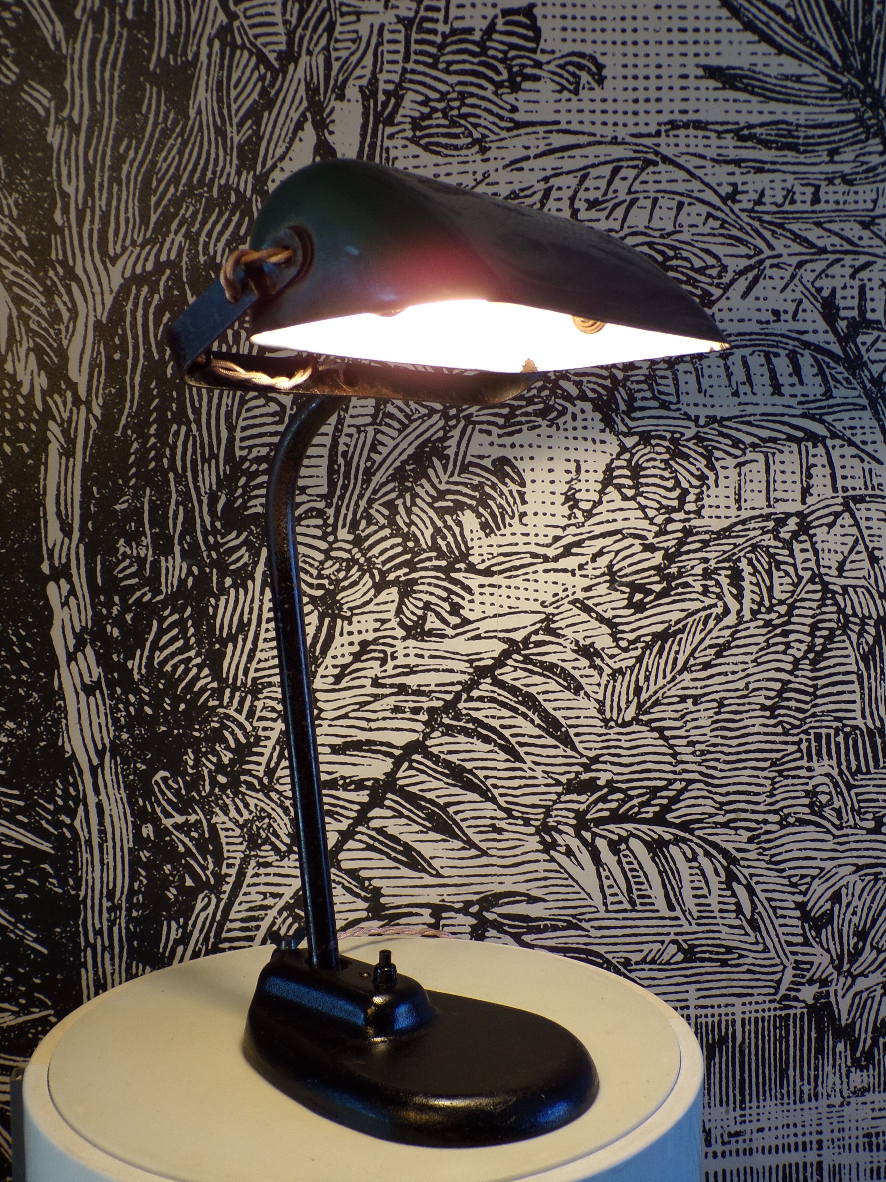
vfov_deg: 50.1
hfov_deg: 38.7
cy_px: 591
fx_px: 1263
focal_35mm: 37
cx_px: 443
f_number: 3.3
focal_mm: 6.6
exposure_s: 1/34
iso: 85
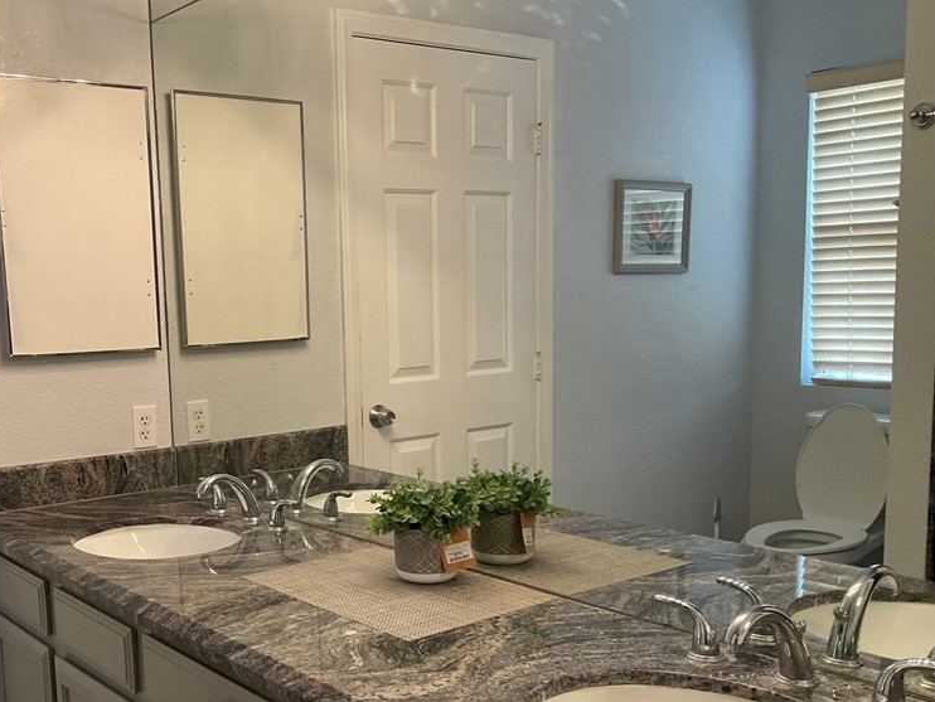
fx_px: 1081
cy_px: 442
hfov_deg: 46.2
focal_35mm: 40
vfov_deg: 35.8
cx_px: 329
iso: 80
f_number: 1.8
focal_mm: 3
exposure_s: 1/60
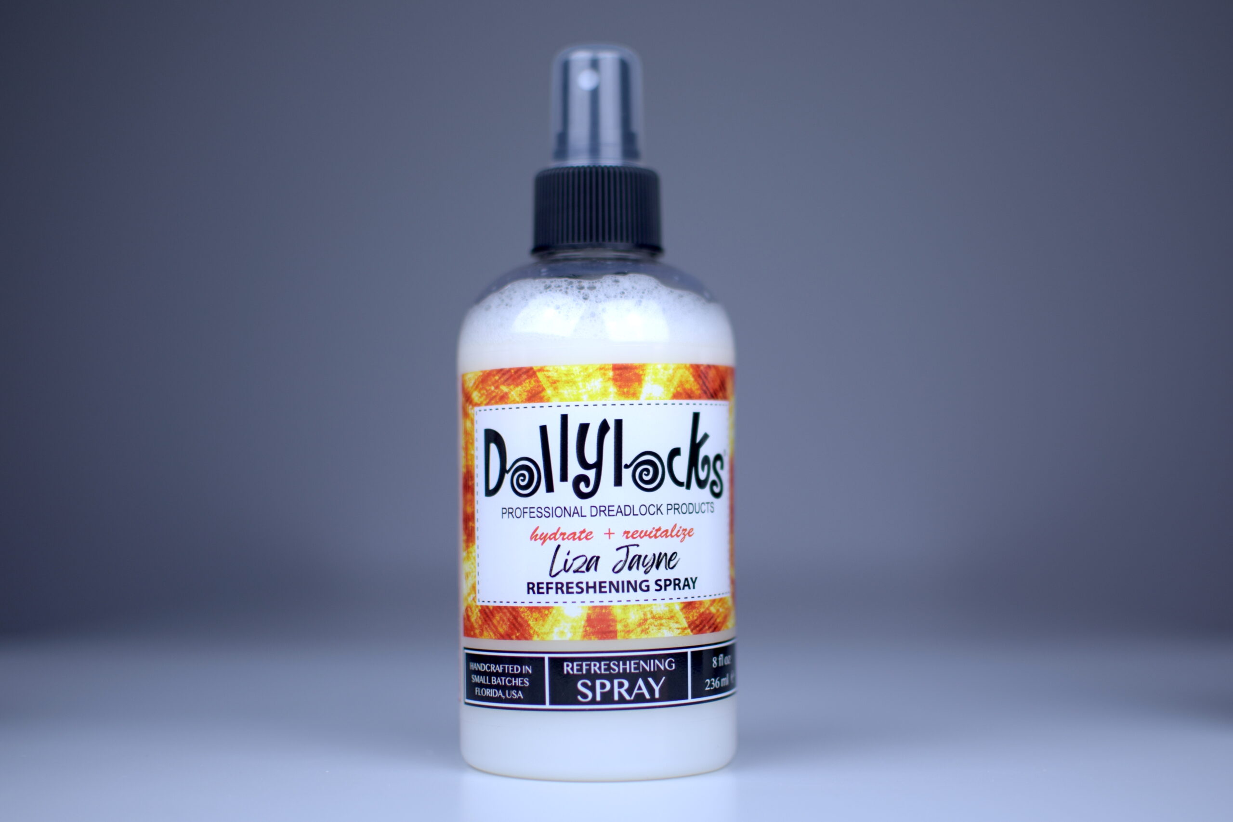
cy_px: 411
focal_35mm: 52
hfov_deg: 37.8
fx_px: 1798
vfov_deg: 25.8
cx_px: 616
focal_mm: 35
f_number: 1.8
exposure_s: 1/400
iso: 100
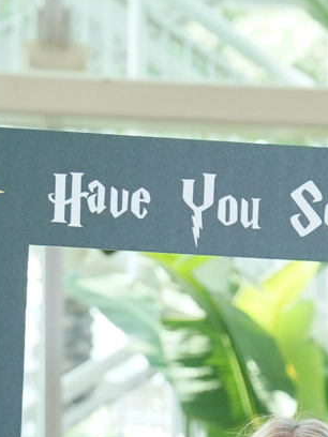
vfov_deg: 8.9
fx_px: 2742
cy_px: 638
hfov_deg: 6.8
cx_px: 433
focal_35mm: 217
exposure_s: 1/250
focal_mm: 48
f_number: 4
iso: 1600
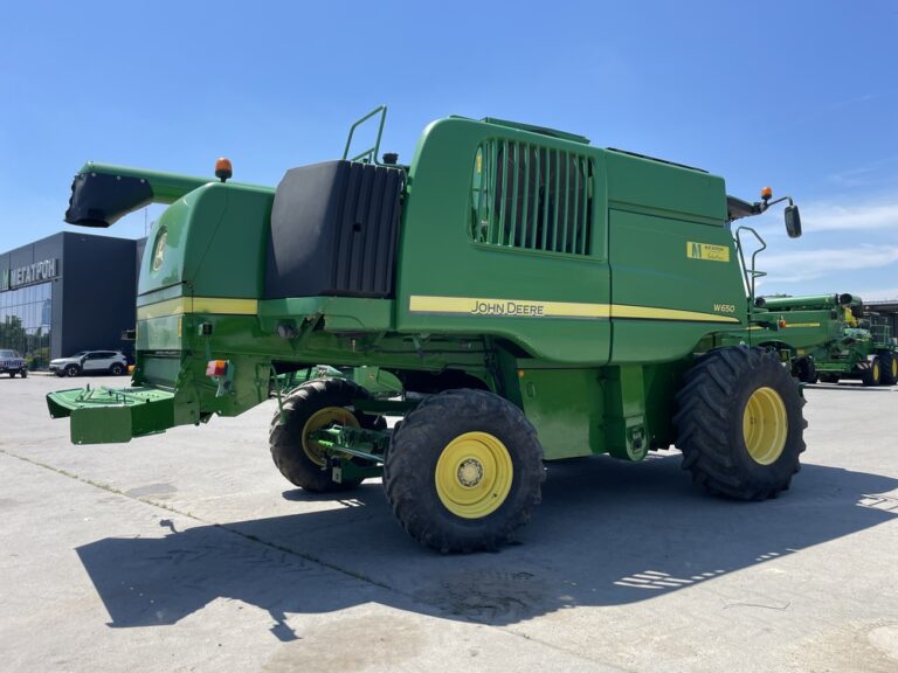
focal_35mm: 26
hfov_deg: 67.3
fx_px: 674
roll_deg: -0.2
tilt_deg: +2.8
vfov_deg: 53.1
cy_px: 336
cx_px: 449
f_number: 1.6
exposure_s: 1/2212
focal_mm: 4.2
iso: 32
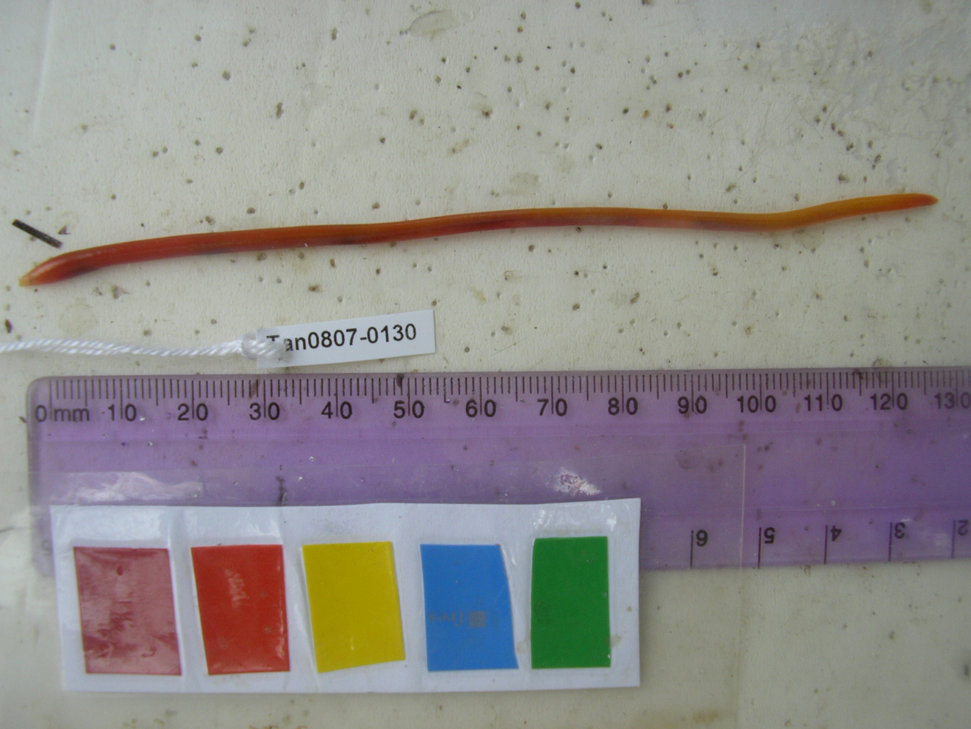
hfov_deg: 49.0
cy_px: 364
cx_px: 486
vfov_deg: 37.7
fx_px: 1066
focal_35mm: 38
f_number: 2.9
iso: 50
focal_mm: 5.8
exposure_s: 1/320
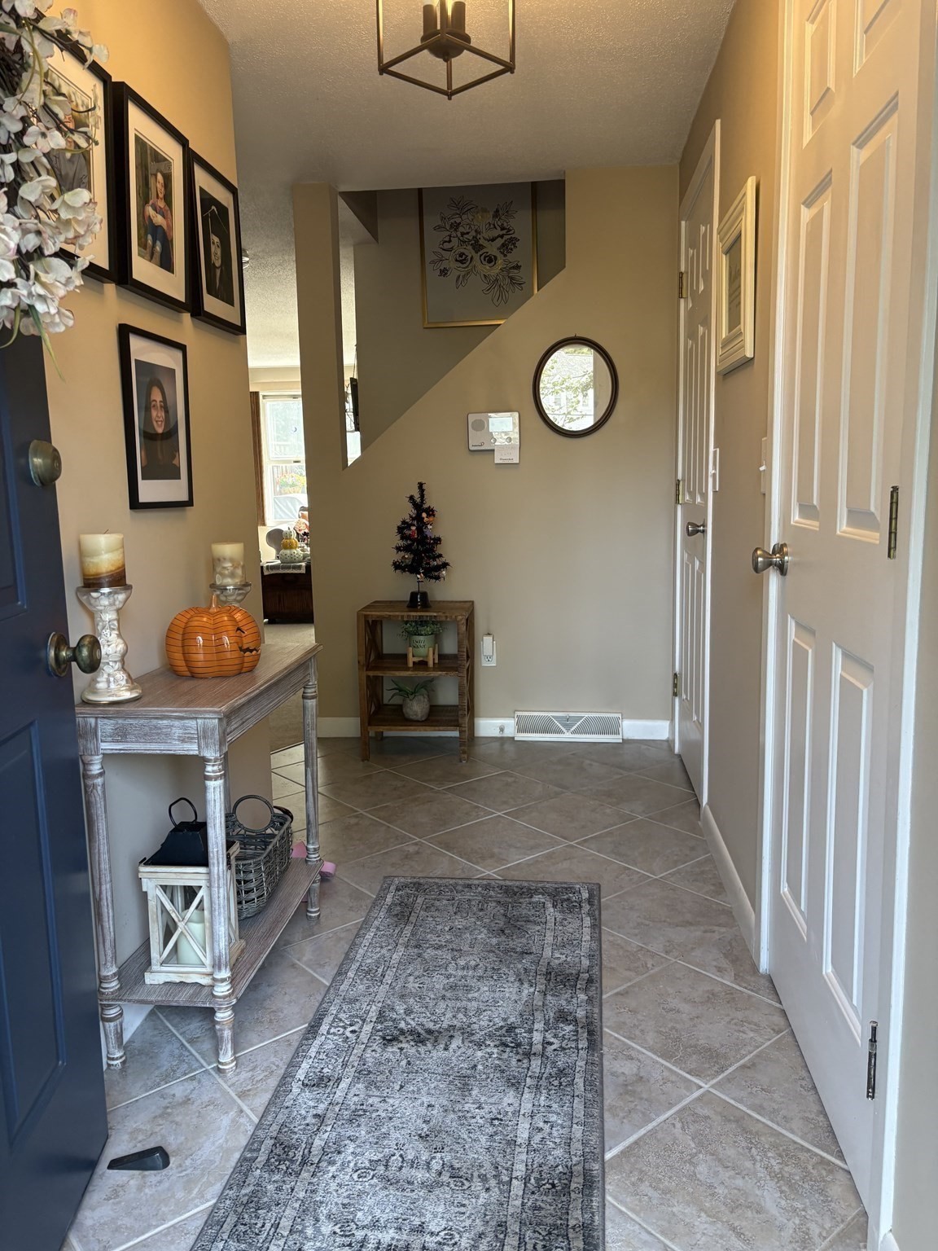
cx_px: 469
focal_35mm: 26
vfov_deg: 67.3
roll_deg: +1.2
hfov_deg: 53.1
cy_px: 626
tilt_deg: -6.3
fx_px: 939
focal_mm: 5.96
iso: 125
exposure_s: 1/70
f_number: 1.6
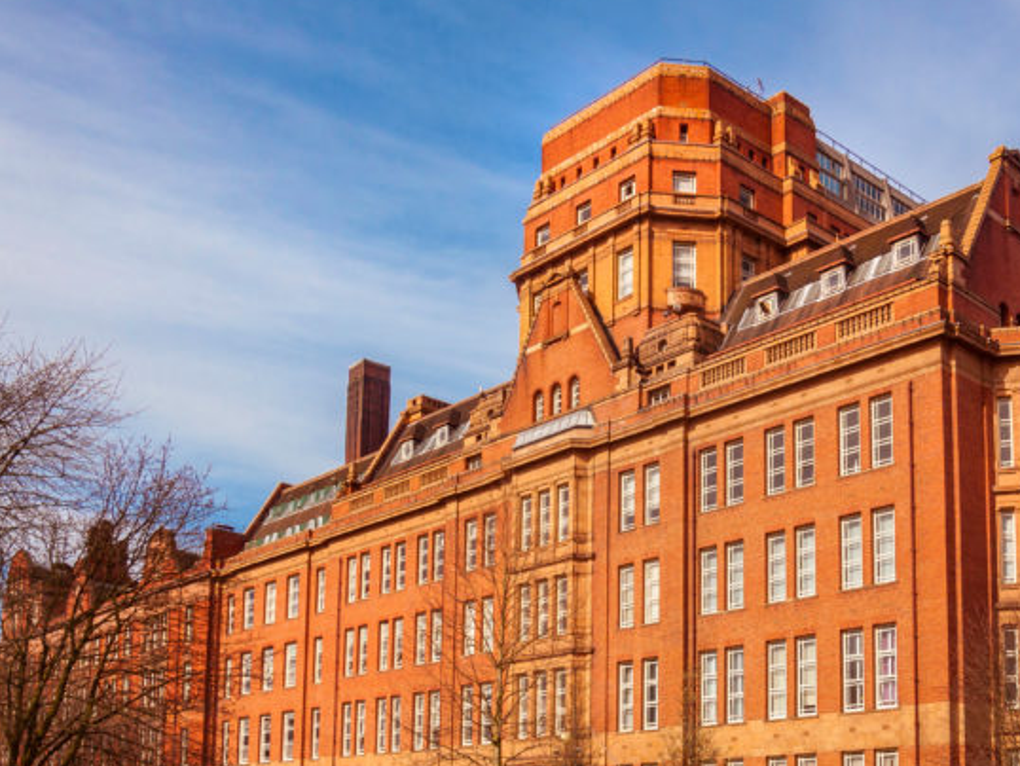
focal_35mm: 39
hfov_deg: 47.1
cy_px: 429
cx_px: 681
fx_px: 1150
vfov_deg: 36.8
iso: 200
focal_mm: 14
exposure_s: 1/640
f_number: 7.1
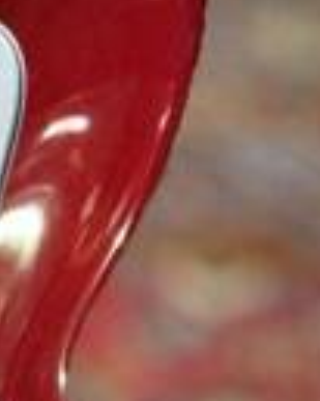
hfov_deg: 5.2
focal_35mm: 290
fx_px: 3437
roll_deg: -1.6
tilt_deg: -27.1
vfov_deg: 6.6
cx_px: -367
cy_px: 572
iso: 500
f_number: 1.78
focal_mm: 6.76
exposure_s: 1/40
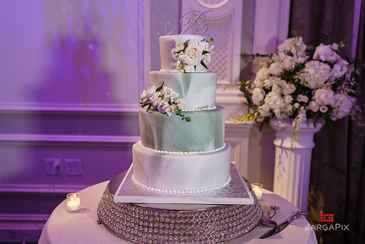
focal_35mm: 35
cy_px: 122
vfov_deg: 37.9
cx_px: 182
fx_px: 355
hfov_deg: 54.4
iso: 640
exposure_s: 1/200
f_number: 2
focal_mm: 35
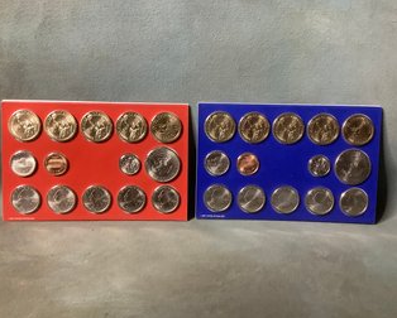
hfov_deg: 54.2
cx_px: 194
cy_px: 161
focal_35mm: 33
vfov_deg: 44.6
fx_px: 388
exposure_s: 1/50
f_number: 2.4
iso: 320
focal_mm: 3.3
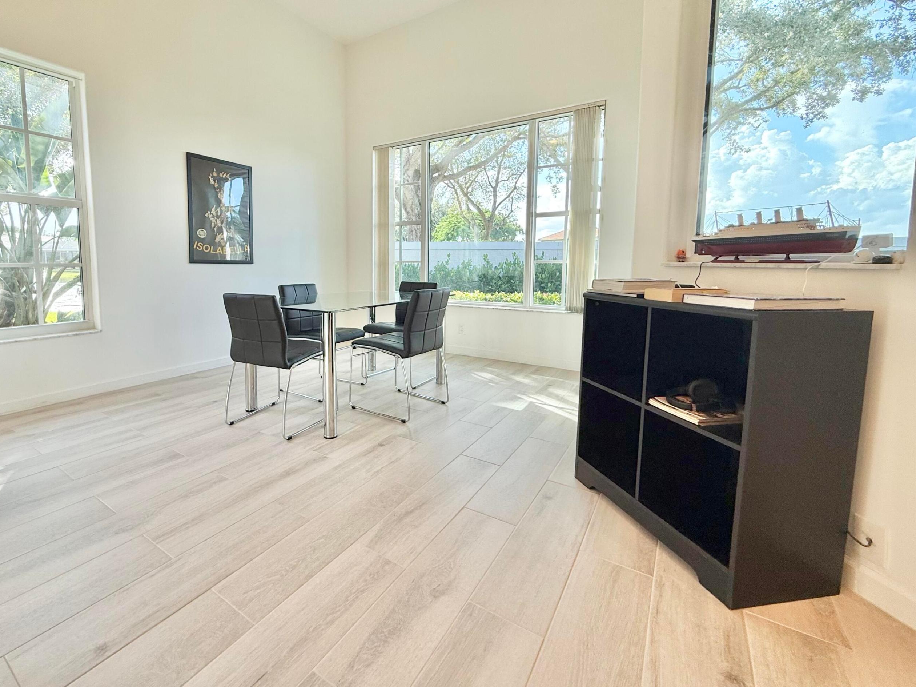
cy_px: 300
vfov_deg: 77.7
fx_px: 423
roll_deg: -0.3
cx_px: 393
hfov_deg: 93.9
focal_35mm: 16
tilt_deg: -4.7
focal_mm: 2.22
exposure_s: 1/120
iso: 80
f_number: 2.2
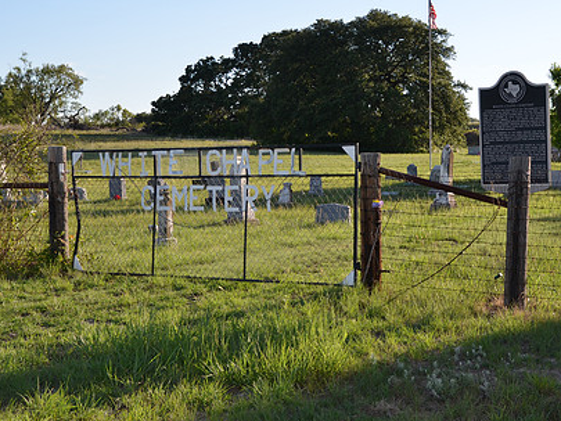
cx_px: 352
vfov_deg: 22.2
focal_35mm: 66
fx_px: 1070
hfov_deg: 29.3
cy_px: 176
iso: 100
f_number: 7.1
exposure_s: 1/250
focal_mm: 32
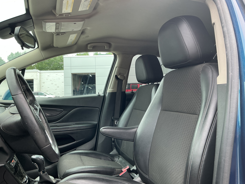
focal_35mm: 29
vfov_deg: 48.2
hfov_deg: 61.7
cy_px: 92
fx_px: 205
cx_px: 122
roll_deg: +1.7
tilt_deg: +1.2
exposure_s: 1/120
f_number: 1.8
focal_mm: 3
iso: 32
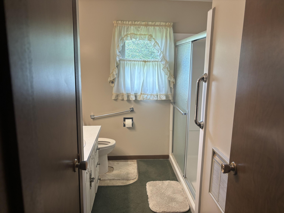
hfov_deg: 67.3
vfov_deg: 53.1
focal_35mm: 26
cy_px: 106
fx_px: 213
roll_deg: -0.7
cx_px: 142
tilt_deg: -10.1
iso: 125
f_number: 1.6
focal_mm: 5.96
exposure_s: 1/60
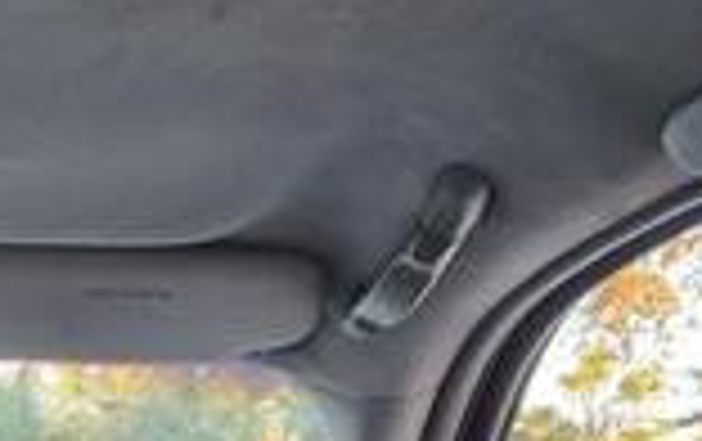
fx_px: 2203
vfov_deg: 10.6
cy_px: 844
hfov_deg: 15.8
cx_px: -504
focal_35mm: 115
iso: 160
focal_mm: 5.4
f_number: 1.8
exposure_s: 1/100
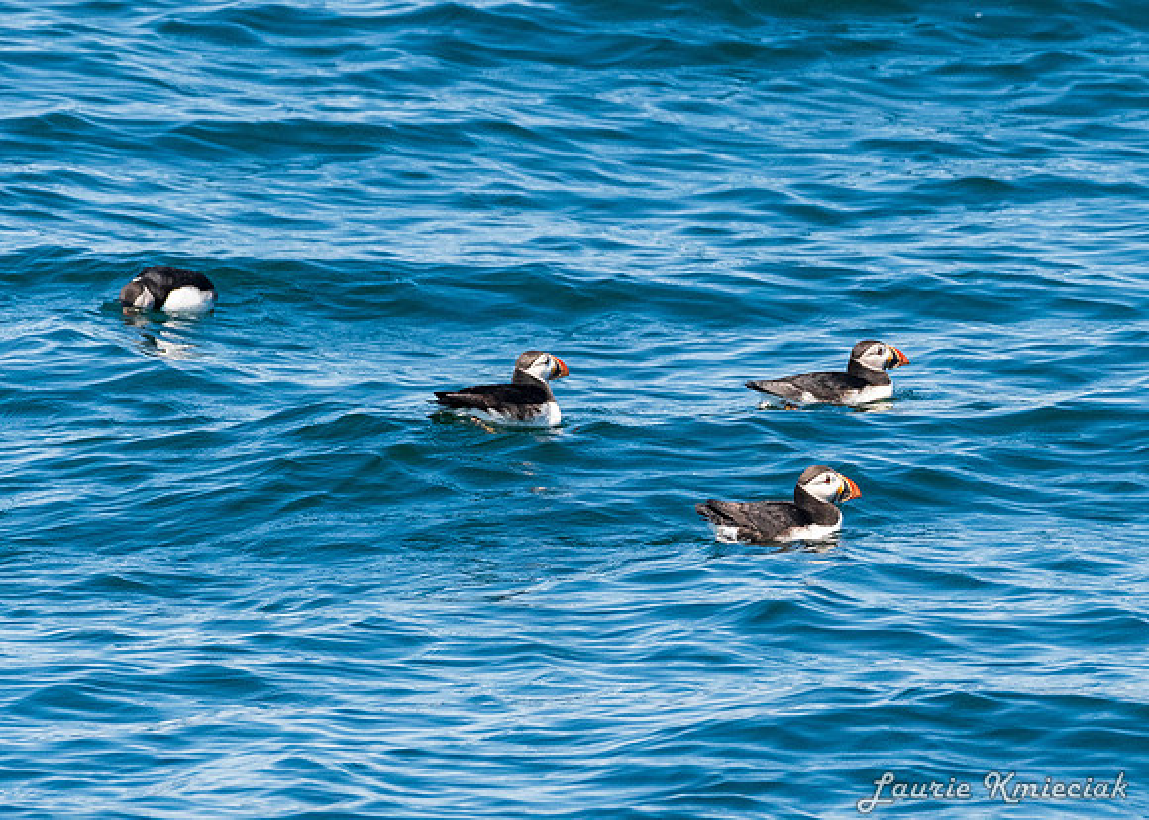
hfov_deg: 1.7
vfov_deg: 1.2
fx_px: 38343
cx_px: 845
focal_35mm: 1175
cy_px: 463
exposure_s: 1/3200
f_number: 7.1
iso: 1000
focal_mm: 390
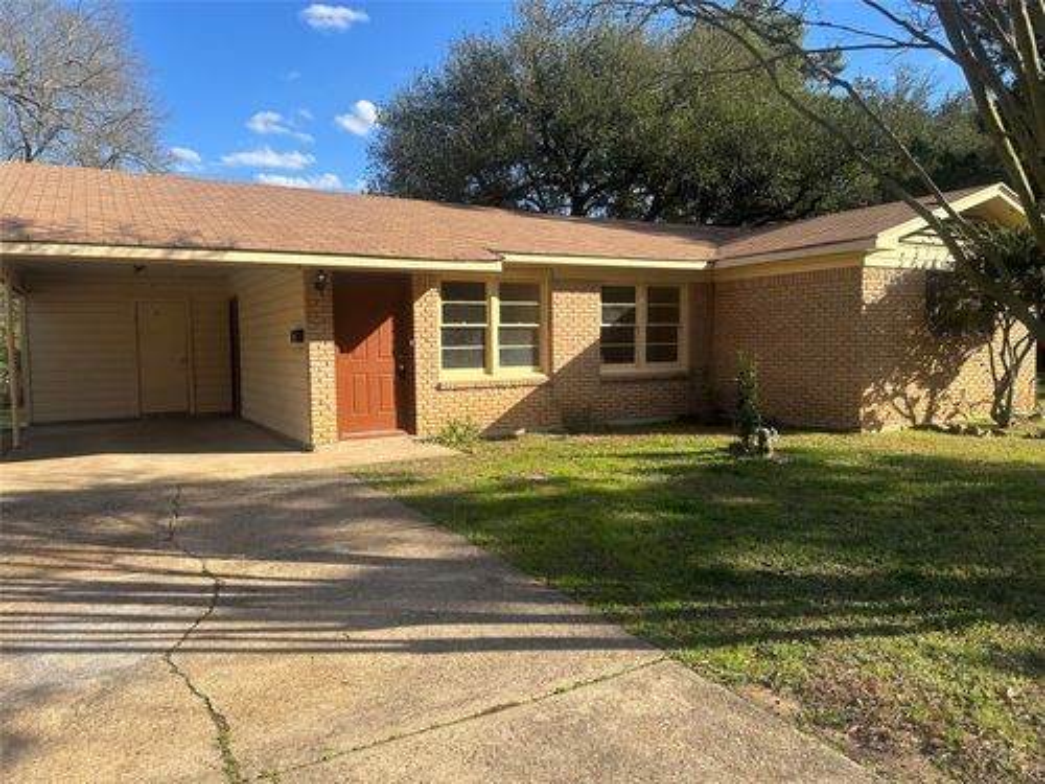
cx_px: 522
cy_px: 392
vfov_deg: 56.8
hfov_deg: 71.6
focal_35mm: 24
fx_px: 725
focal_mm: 6.86
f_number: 1.78
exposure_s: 1/2203
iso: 80
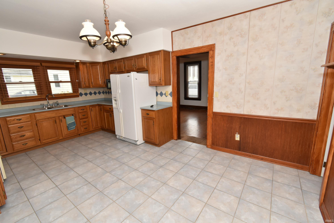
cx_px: 167
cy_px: 112
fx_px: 139
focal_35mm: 15
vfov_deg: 77.4
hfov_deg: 100.3
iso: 400
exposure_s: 1/80
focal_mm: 10
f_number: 9
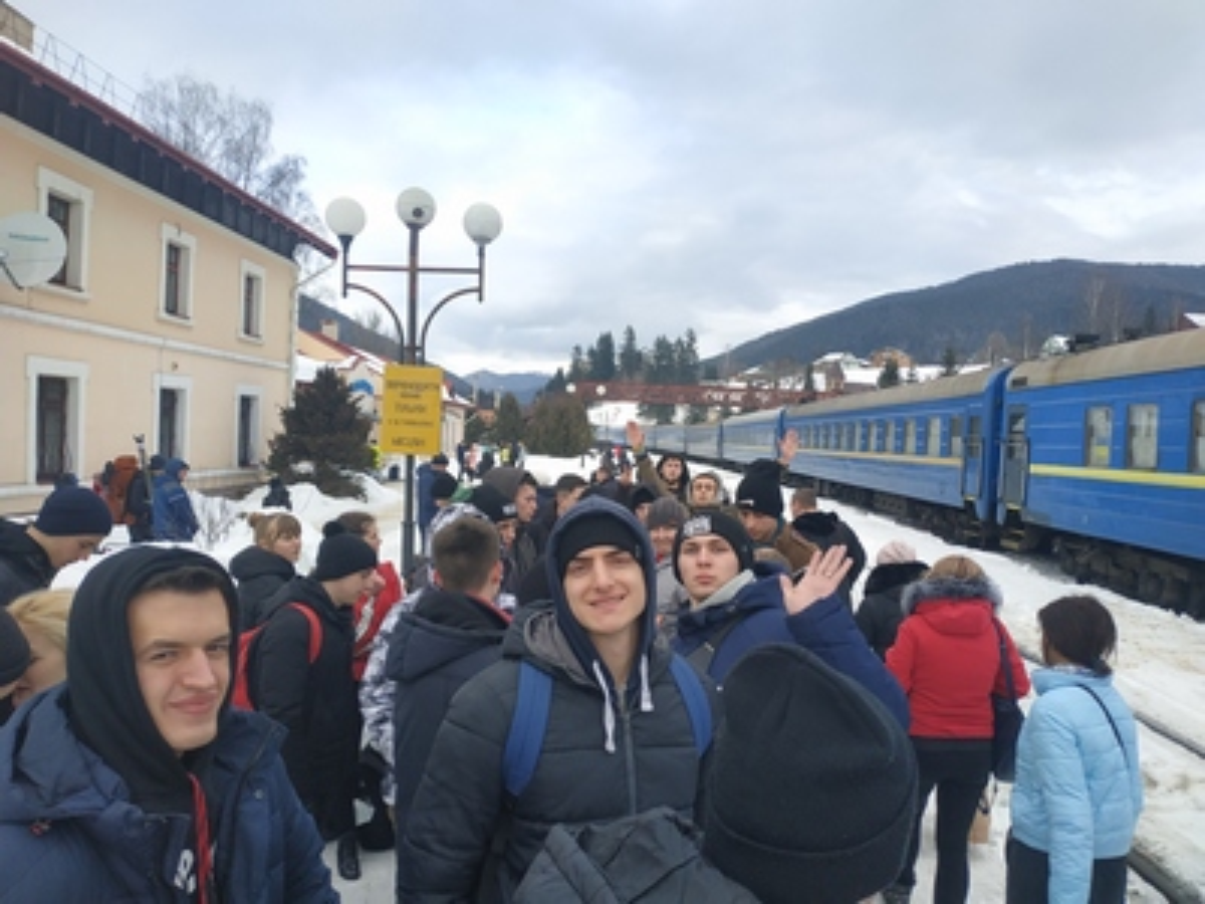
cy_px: 452
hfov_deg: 71.6
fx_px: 835
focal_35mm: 24
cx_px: 602
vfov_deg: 56.8
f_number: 1.9
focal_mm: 3.94
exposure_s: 1/750
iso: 160
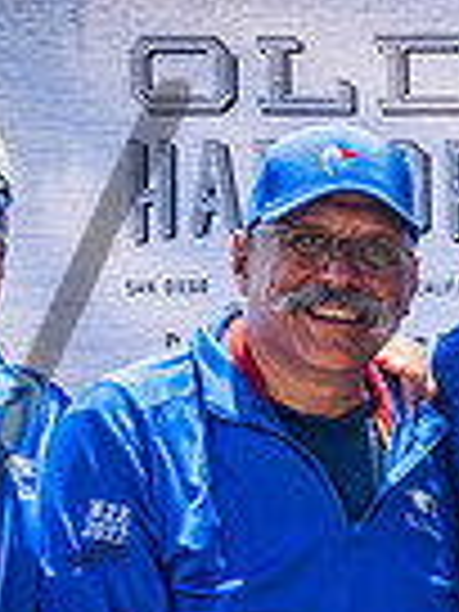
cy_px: 671
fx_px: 2811
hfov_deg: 8.9
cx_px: 832
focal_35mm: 159
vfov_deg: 12.2
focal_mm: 35
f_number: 4.8
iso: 125
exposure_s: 1/160
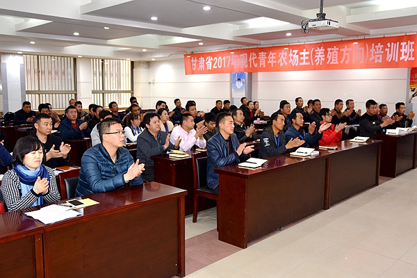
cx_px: 208
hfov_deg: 57.2
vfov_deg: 40.0
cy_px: 139
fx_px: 382
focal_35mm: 33
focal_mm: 22
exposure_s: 1/60
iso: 400
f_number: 3
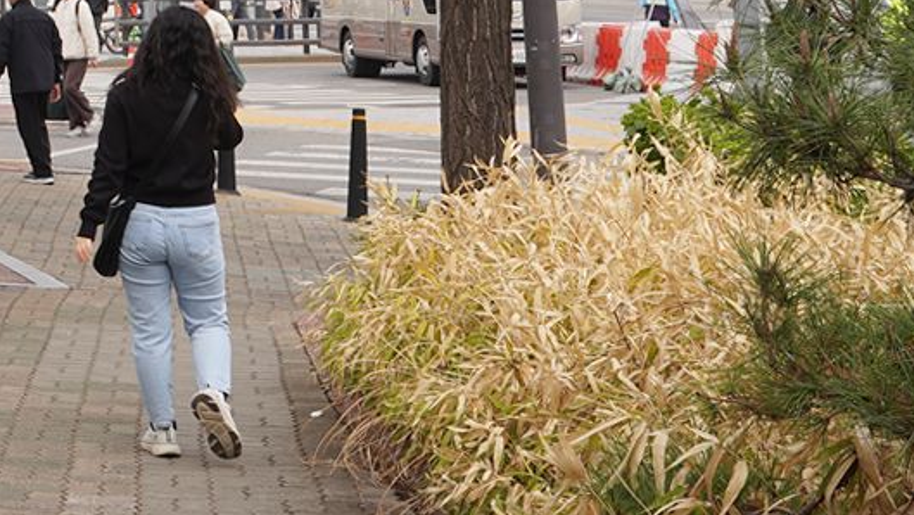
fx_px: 2303
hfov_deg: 18.2
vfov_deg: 12.0
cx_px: -679
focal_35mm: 95
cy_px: -320
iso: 100
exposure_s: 1/100
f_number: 10
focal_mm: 24
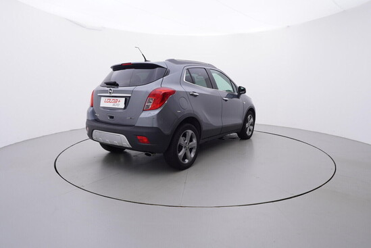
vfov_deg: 56.2
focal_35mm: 22
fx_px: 232
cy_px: 124
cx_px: 186
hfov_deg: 77.3
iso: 200
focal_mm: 15
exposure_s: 1/80
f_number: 5
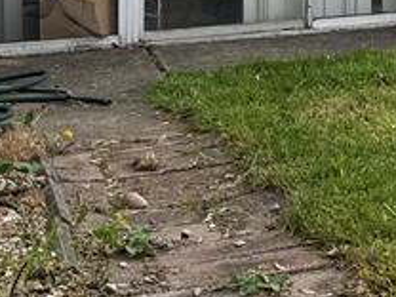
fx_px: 1350
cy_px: -240
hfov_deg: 15.4
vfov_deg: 11.6
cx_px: 598
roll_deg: +1.4
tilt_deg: +5.1
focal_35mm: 118
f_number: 1.78
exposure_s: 1/1211
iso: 100
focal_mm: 6.76
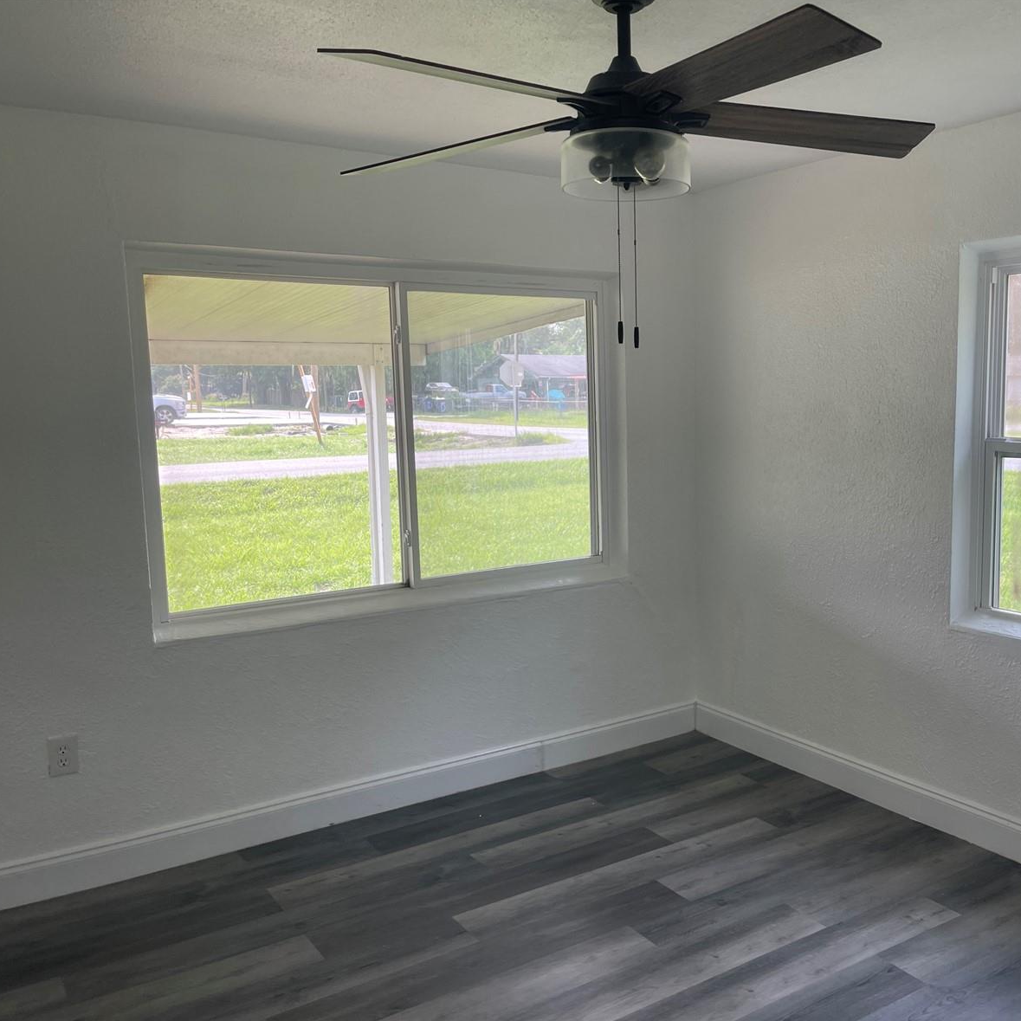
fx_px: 1001
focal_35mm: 30
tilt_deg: -7.6
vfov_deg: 54.0
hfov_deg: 53.3
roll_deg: +0.1
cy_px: 515
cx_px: 653
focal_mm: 5.1
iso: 32
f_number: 1.6
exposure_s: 1/129
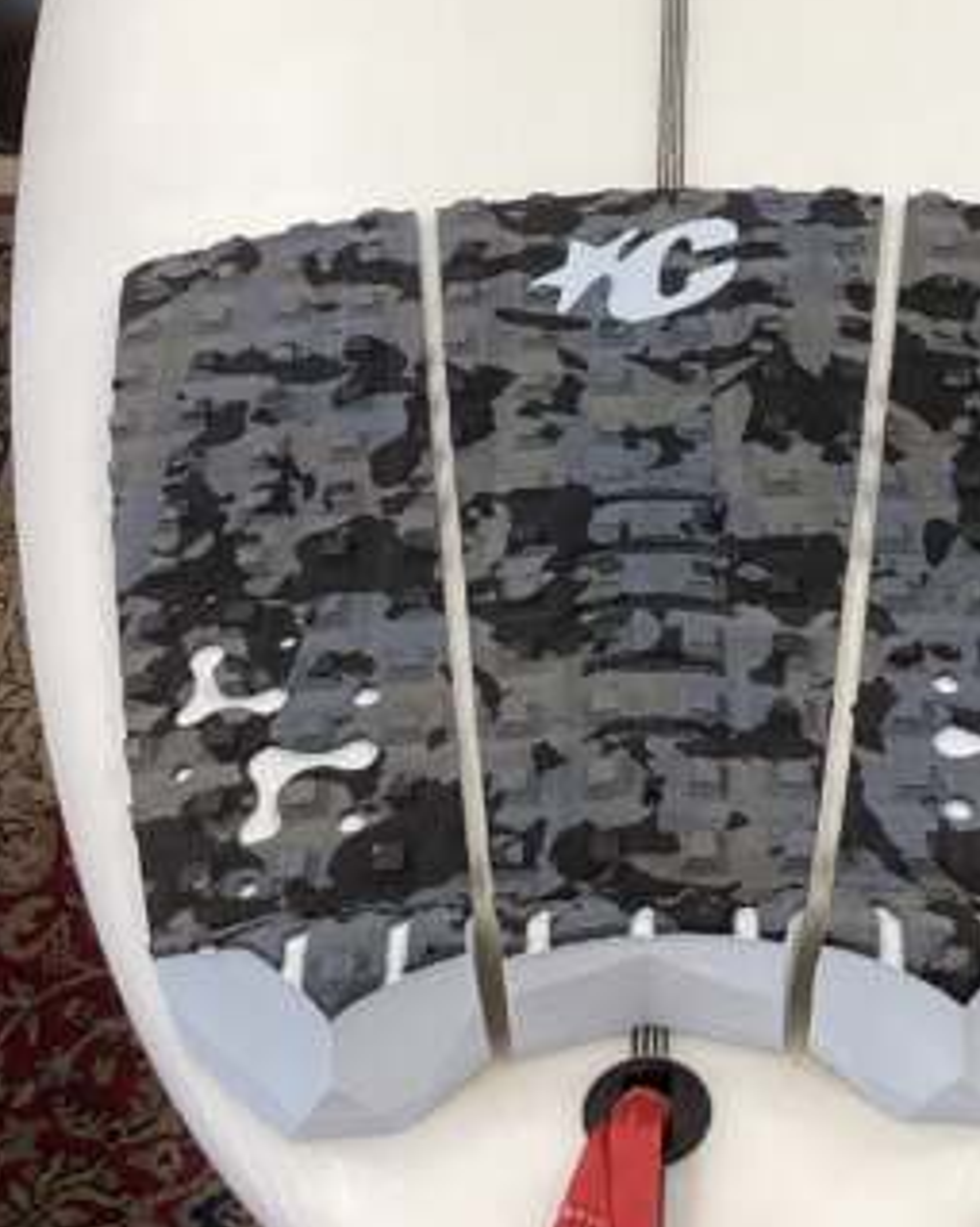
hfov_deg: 20.1
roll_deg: -0.5
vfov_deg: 24.4
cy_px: 154
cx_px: 696
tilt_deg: -36.2
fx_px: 2757
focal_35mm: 76
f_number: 2.4
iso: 80
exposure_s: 1/100
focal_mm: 3.3
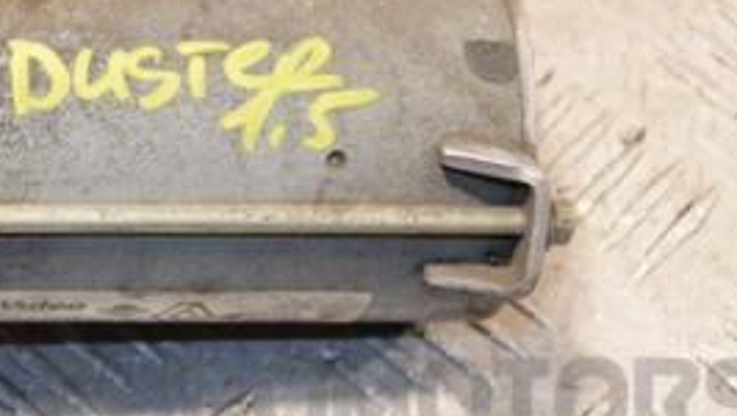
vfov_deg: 6.9
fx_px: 3461
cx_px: -8
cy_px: 31
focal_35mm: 177
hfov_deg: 12.0
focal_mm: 50
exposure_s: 1/160
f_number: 5
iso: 800
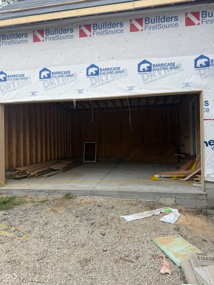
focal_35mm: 24
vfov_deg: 71.6
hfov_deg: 56.8
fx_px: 198
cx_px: 107
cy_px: 142
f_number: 1.78
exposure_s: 1/813
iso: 80
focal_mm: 6.76
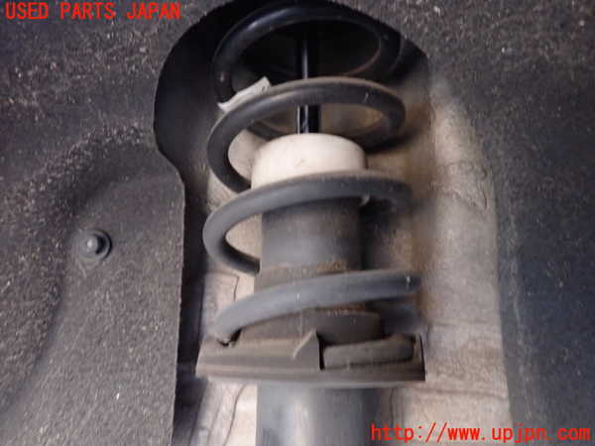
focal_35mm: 25
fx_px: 430
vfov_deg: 54.9
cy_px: 223
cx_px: 298
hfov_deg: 69.4
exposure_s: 1/25
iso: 800
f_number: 2
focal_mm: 4.5
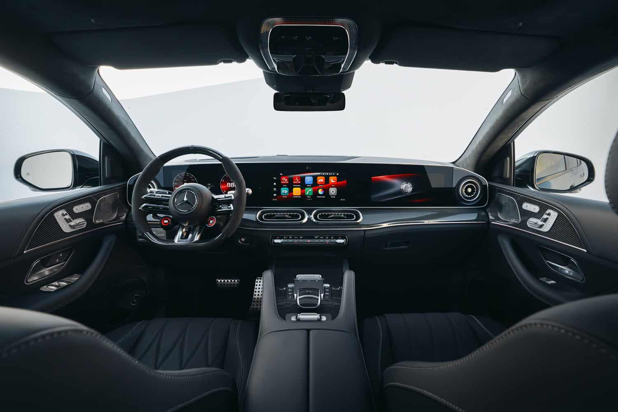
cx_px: 309
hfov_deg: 96.7
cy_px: 206
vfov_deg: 73.7
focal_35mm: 16
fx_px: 275
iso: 200
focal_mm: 16
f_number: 6.3
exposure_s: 1/25
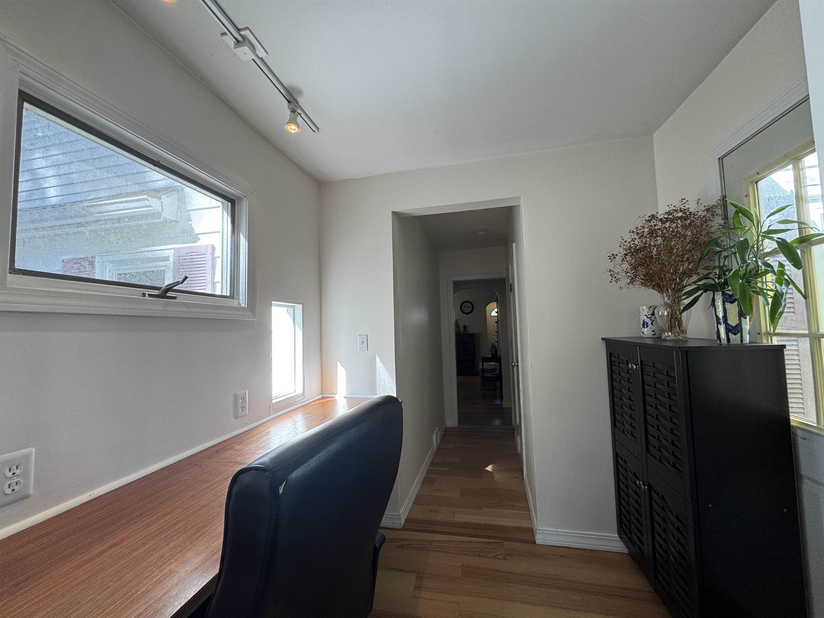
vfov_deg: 85.7
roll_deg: +1.9
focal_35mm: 14
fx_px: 333
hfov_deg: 102.1
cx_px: 412
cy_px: 309
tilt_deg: +3.0
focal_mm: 2.22
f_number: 2.2
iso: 100
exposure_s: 1/120
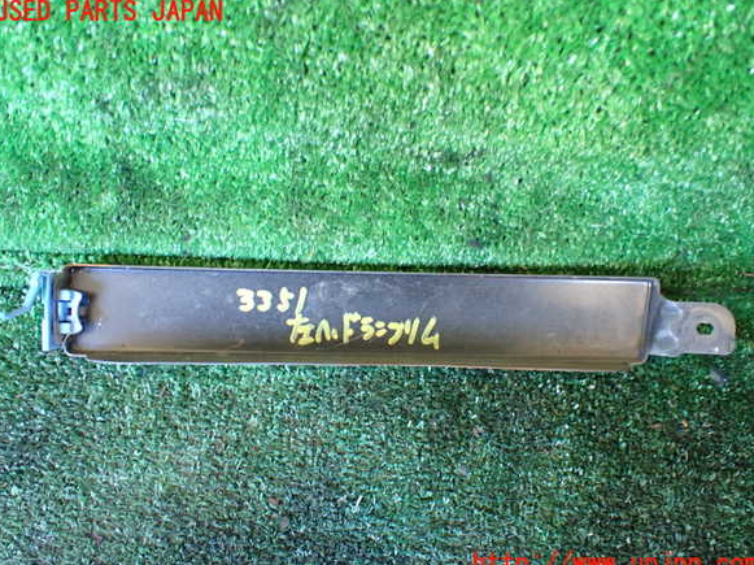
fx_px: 675
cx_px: 376
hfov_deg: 58.4
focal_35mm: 31
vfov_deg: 45.4
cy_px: 288
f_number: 2.3
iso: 800
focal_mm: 5.4
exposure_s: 1/30
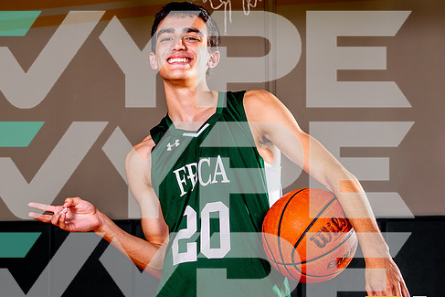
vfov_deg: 13.0
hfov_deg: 19.4
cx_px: 199
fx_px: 1298
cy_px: 182
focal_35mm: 105
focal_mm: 70
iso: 100
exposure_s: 1/125
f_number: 8
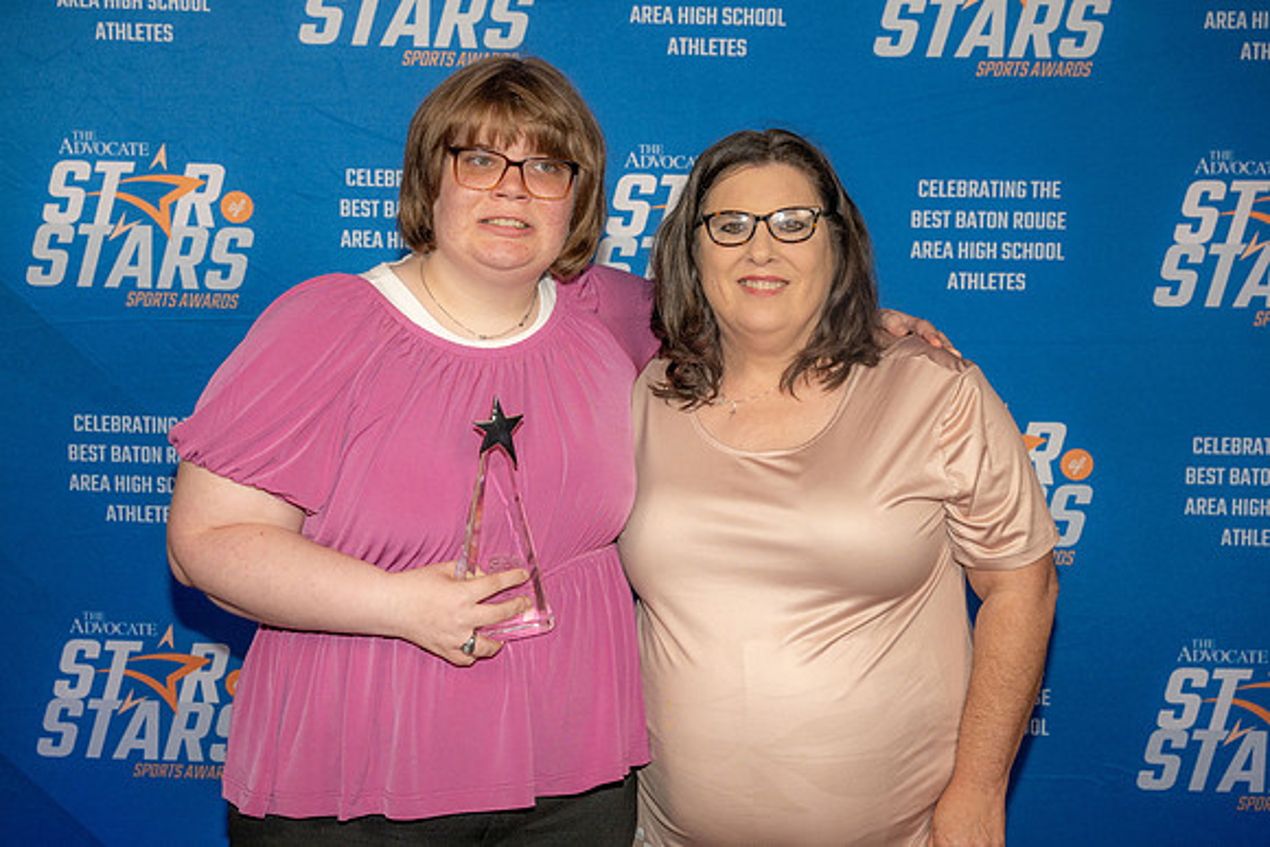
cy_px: 424
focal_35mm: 55
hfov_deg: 36.2
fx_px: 1941
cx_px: 635
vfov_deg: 24.6
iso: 320
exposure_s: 1/100
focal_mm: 55
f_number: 6.3
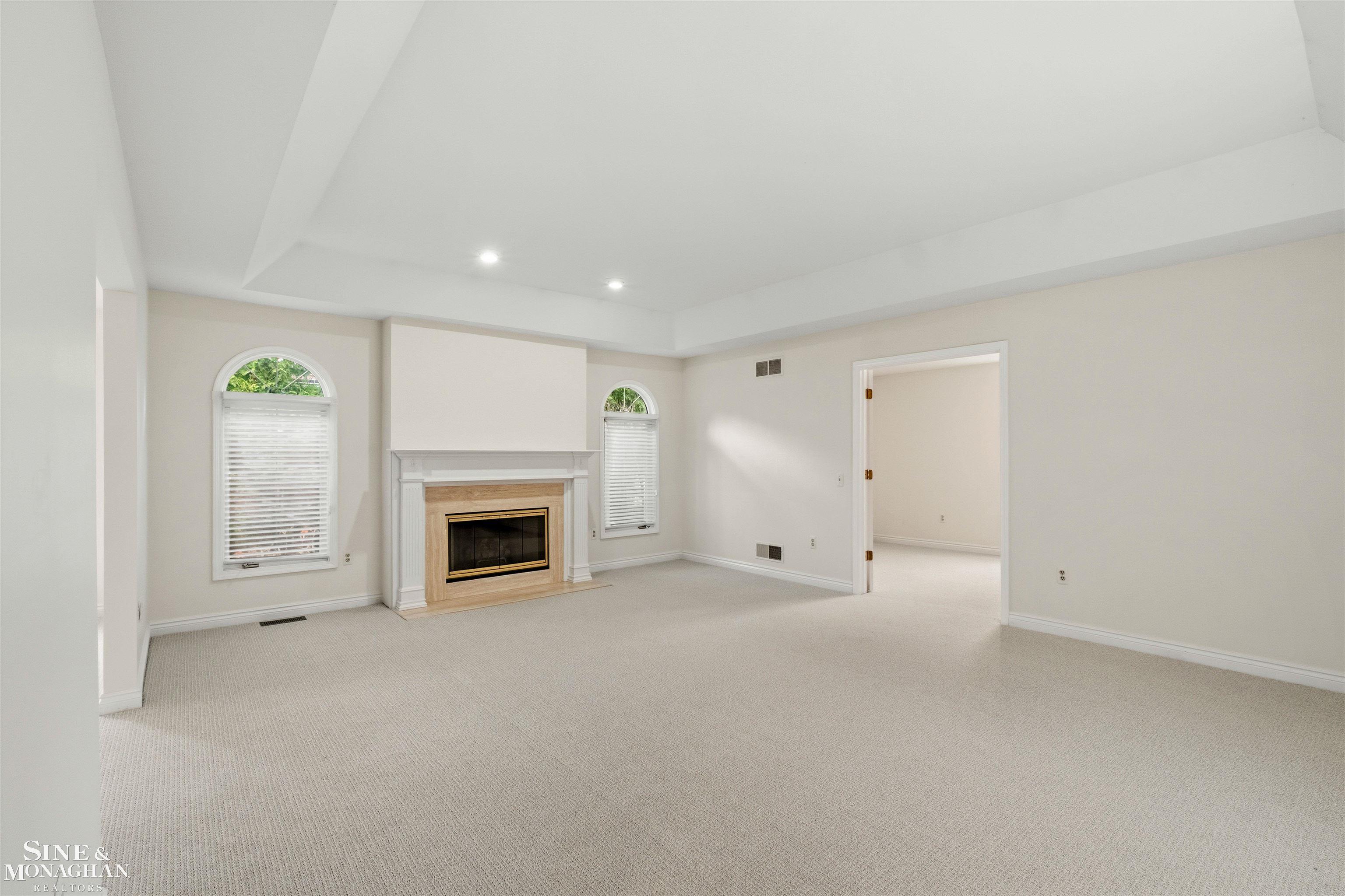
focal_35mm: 16
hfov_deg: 96.7
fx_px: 598
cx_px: 672
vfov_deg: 73.7
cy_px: 448
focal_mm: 10.6
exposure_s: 1/2
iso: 640
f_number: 8
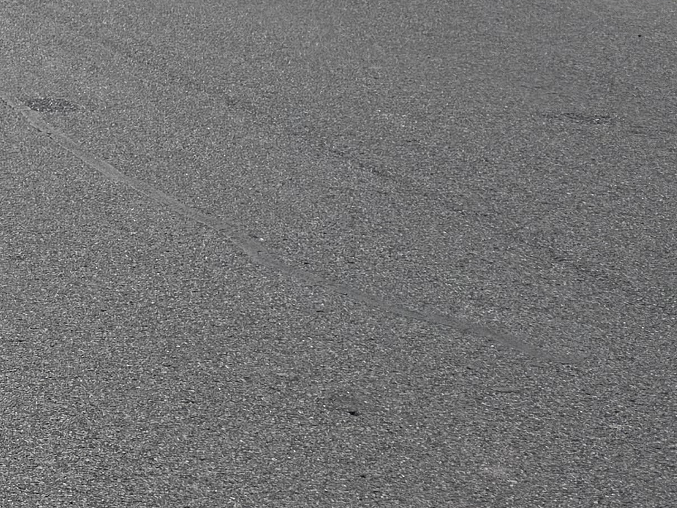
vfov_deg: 12.5
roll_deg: -0.7
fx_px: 2210
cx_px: -762
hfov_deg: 14.0
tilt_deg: -1.6
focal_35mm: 113
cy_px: -251
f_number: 1.78
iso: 80
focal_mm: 6.76
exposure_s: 1/12346
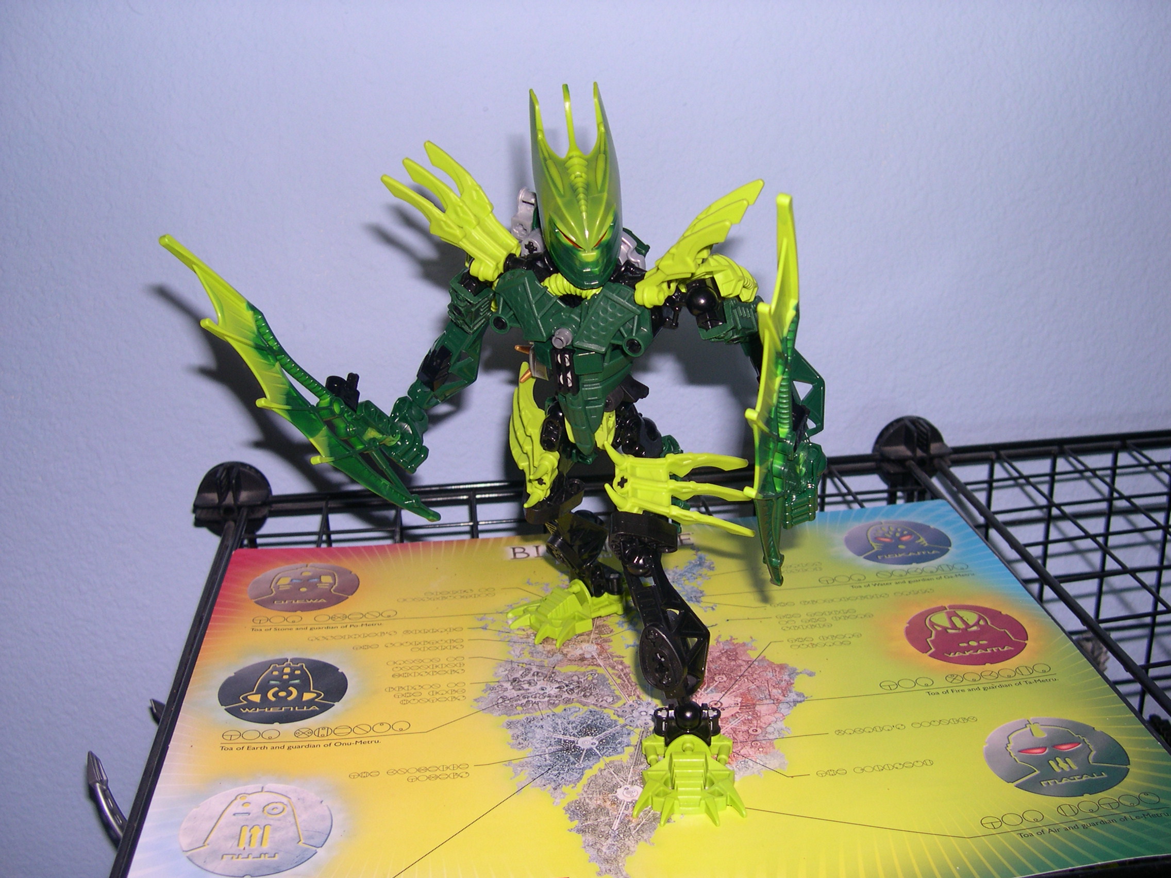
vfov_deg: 37.7
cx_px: 586
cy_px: 439
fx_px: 1285
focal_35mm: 38
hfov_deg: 49.0
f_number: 2.8
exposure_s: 1/60
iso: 100
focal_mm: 8
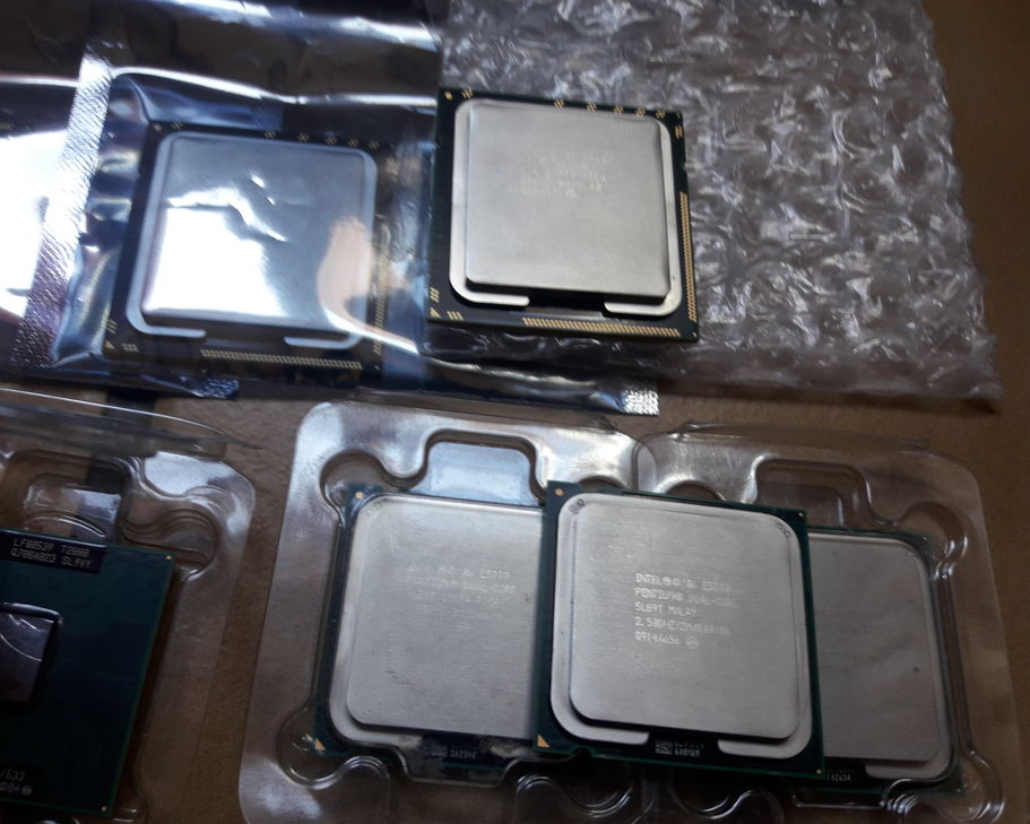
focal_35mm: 30
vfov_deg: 48.5
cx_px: 466
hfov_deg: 58.7
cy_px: 417
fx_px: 915
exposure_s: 1/33
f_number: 1.9
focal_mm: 3.7
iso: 50
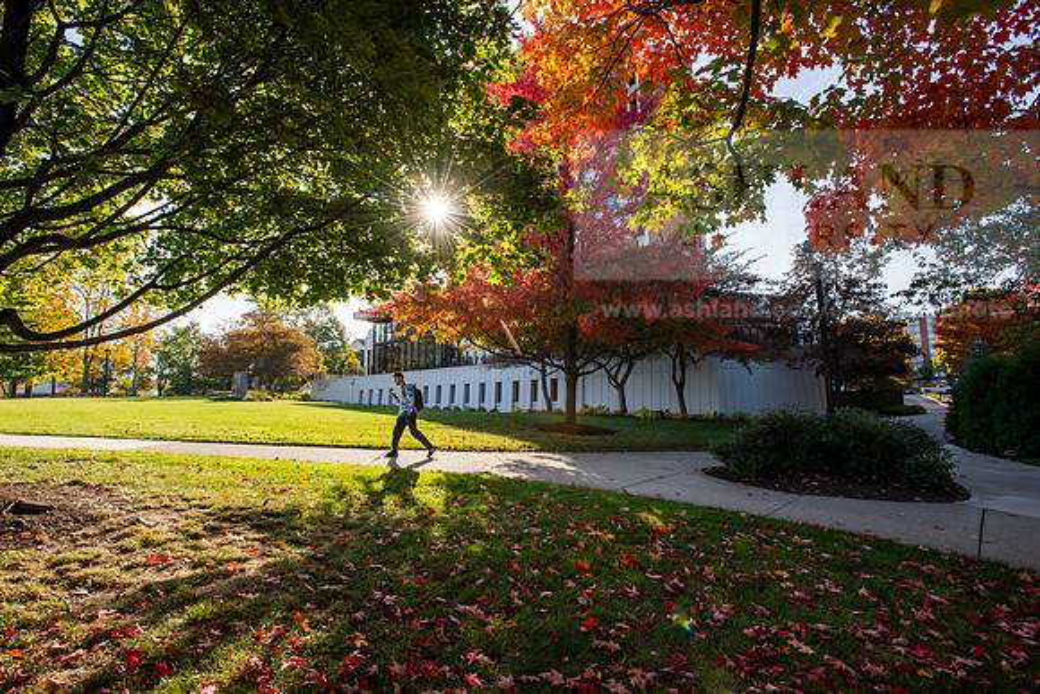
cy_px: 347
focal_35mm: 17
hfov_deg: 93.3
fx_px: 491
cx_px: 520
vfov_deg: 70.5
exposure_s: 1/200
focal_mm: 17
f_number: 11
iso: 320
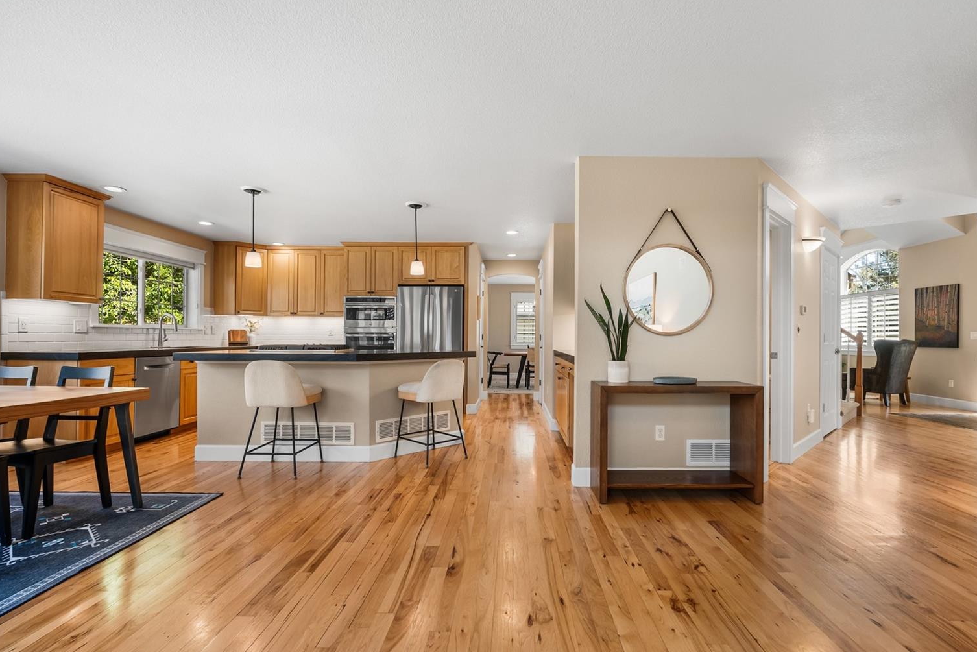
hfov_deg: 93.2
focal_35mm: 17
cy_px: 339
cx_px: 513
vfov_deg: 70.4
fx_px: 461
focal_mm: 16
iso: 200
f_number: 8
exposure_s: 1/1.67
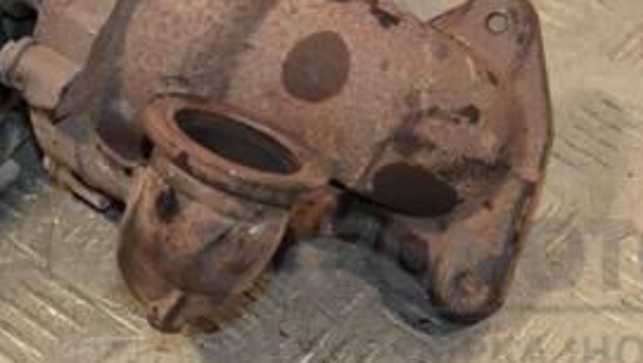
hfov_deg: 15.4
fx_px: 2372
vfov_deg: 8.7
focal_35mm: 139
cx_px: 157
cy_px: -62
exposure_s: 1/160
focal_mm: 40
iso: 800
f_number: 4.8
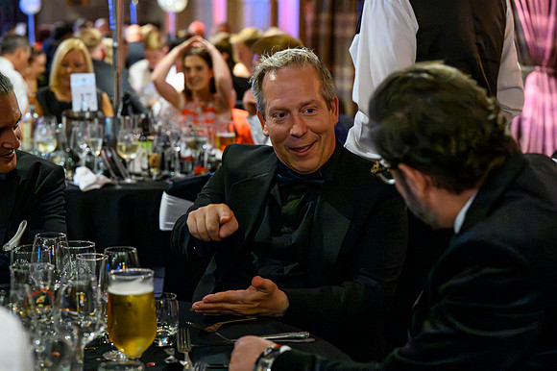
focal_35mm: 79
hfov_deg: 25.7
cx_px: 278
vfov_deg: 17.3
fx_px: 1222
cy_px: 186
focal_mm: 79
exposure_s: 1/400
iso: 51200
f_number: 4
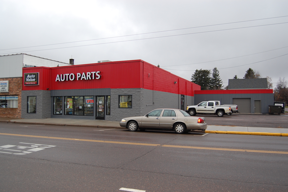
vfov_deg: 43.5
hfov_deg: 62.0
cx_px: 144
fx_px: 240
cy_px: 96
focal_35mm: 30
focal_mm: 20
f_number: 4
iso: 400
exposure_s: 1/500
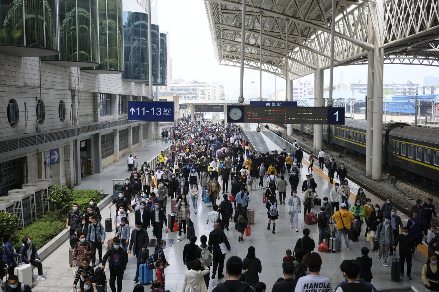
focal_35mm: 41
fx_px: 500
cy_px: 146
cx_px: 220
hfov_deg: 47.4
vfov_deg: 32.6
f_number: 2.8
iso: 400
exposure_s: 1/1250
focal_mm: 27
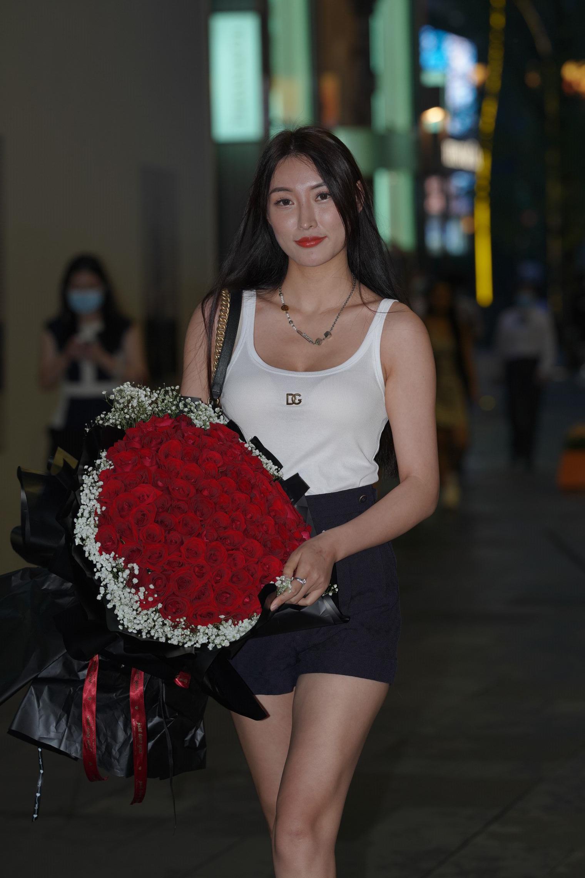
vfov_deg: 15.2
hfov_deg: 10.2
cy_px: 439
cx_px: 292
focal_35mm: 135
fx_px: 3290
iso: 640
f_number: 4
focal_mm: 135
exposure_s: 1/250
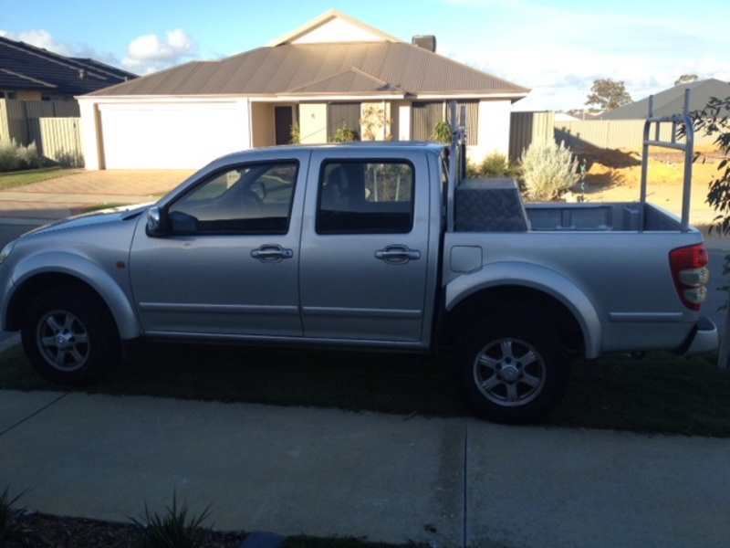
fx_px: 738
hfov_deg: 52.6
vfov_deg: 40.7
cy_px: 274
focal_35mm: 35
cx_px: 365
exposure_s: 1/627
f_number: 2.4
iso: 64
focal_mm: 4.28
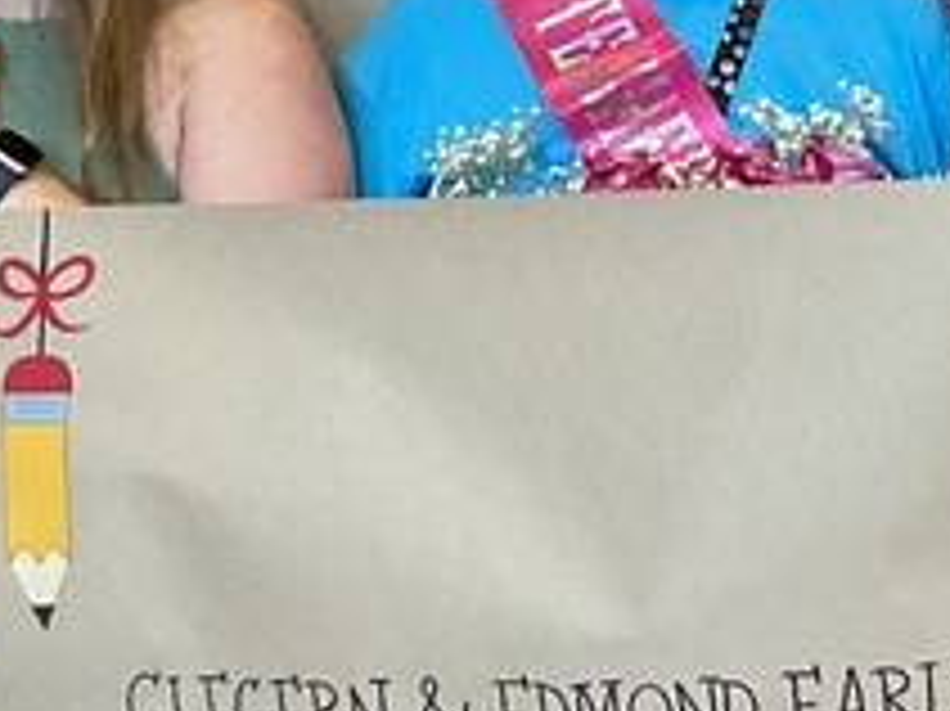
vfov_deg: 10.4
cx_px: 729
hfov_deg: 13.9
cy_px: 666
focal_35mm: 141
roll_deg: +0.2
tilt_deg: -13.7
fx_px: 3867
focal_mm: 3
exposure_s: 1/60
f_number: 1.8
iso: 125
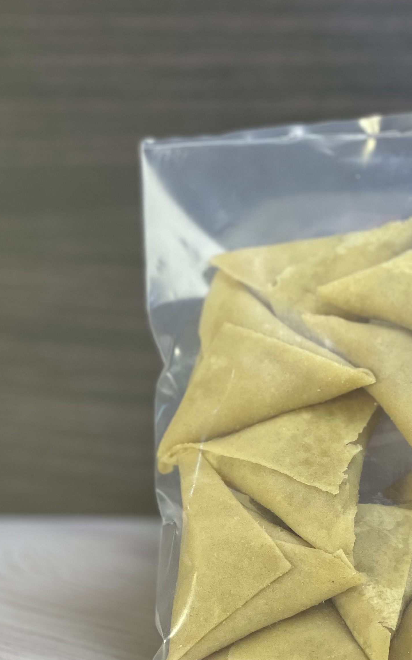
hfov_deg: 9.1
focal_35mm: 143
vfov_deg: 14.6
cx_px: 389
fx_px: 2569
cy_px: 462
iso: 64
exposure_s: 1/100
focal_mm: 9
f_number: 2.8
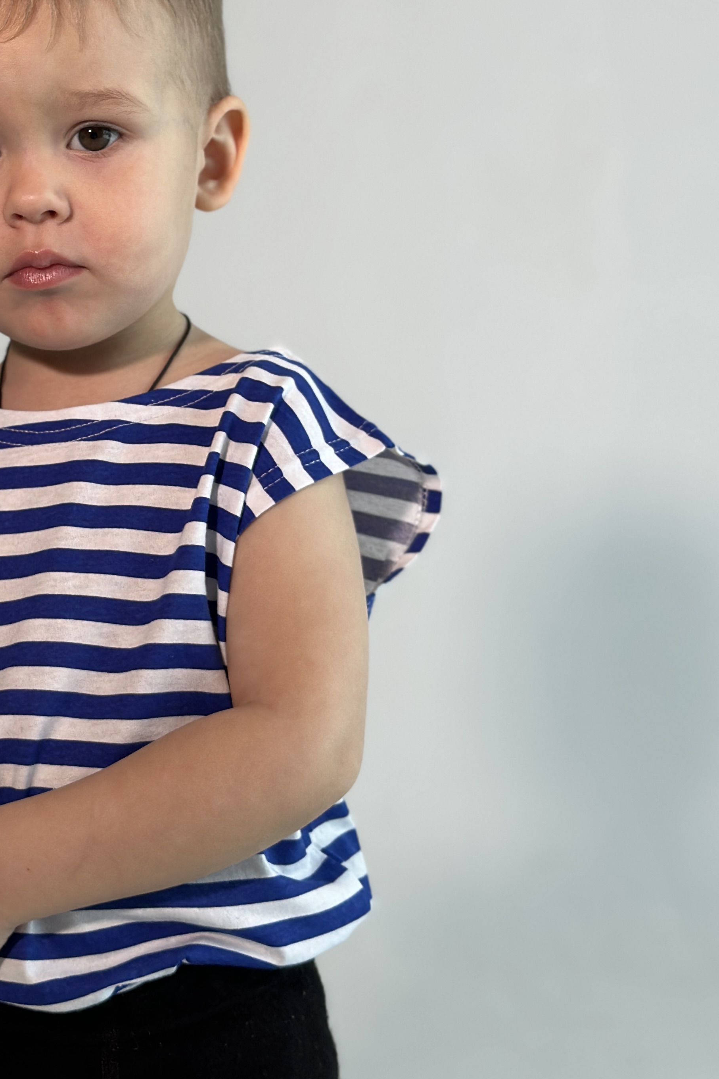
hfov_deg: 18.2
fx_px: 2217
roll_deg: +0.3
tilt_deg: -2.5
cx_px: 120
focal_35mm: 74
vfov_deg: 27.2
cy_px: 399
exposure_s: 1/214
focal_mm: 6.86
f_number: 1.78
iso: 80
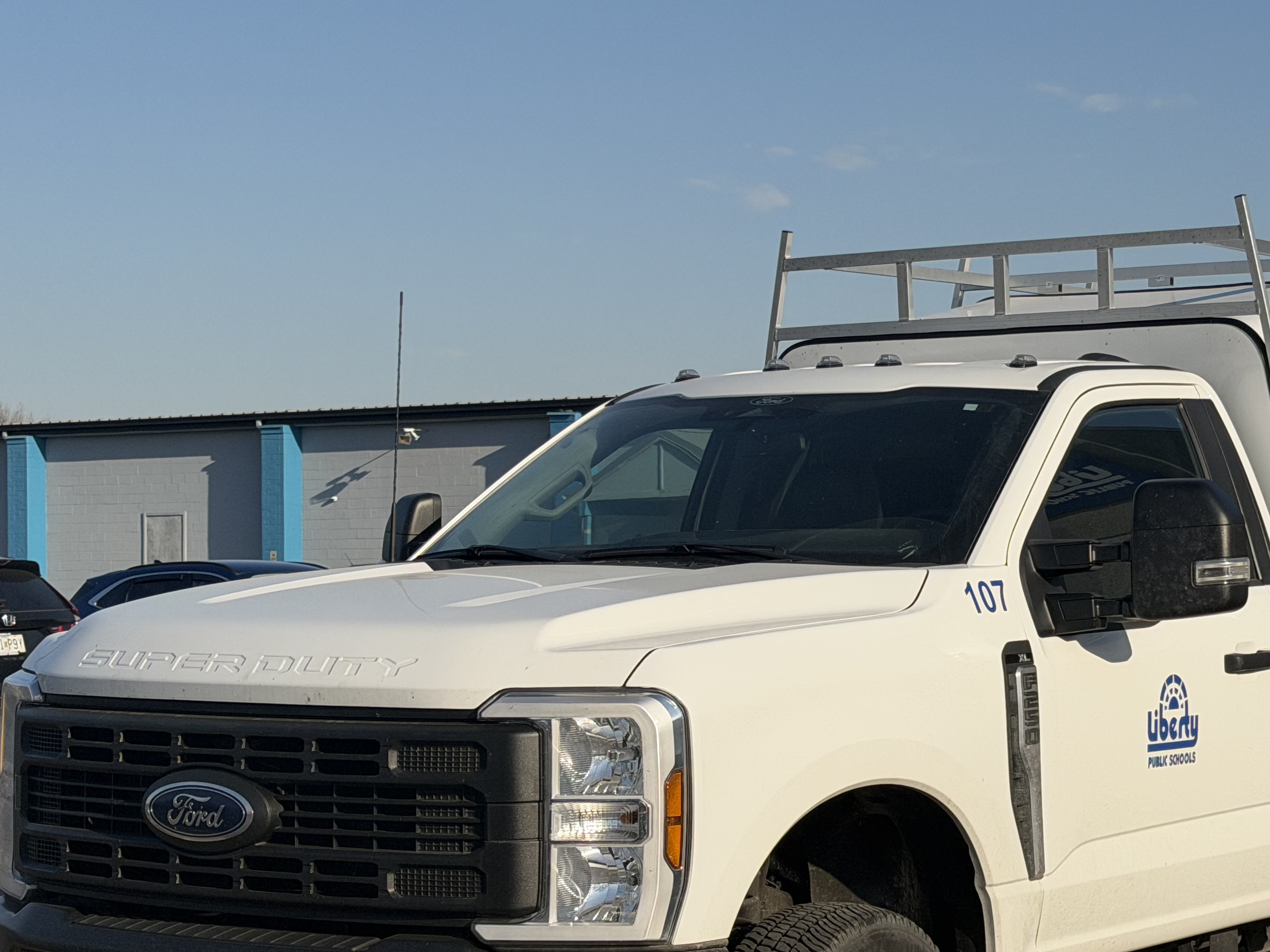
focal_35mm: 79
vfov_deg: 18.6
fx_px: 2898
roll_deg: +0.3
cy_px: 605
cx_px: 838
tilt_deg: -0.2
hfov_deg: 24.6
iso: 80
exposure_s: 1/8772
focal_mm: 6.76
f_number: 1.78
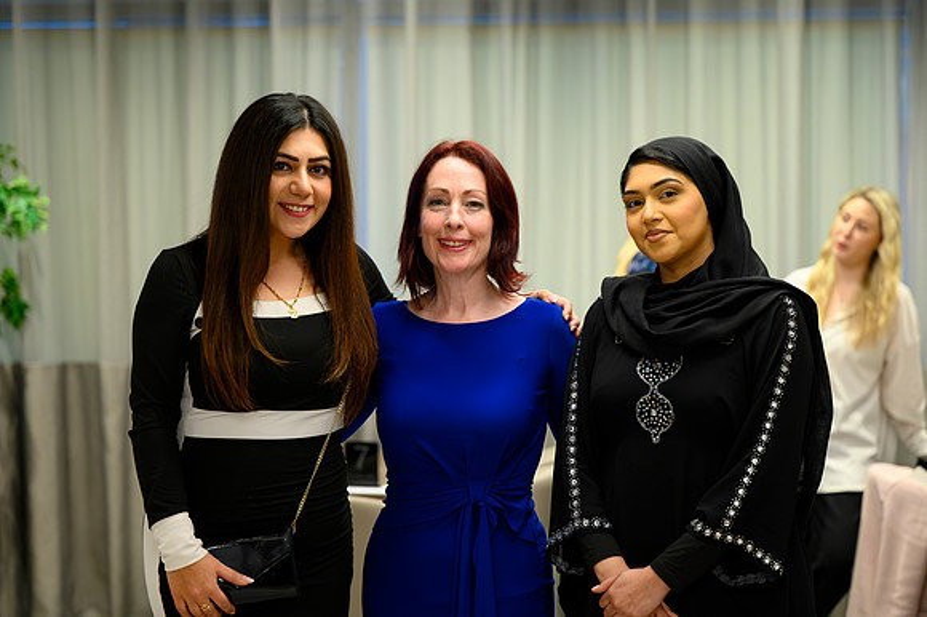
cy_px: 308
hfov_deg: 23.9
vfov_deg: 16.1
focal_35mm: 85
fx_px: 2187
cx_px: 464
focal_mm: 85
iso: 1400
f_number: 2.8
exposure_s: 1/200
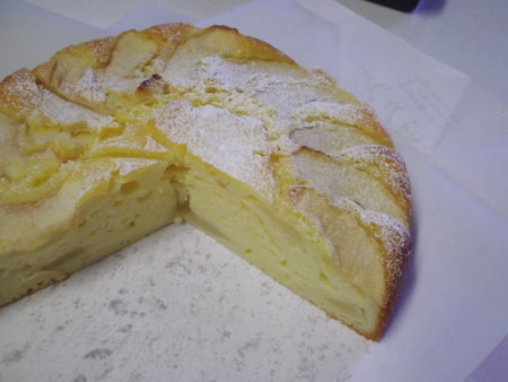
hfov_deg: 56.8
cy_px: 191
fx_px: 470
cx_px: 254
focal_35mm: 32
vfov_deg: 44.2
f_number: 3.5
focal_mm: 5.8
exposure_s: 1/50
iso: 654
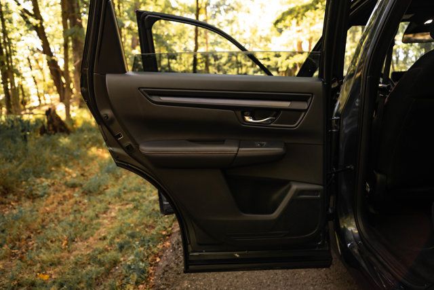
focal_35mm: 24
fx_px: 289
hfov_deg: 73.7
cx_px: 217
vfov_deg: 53.2
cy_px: 145
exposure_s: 1/640
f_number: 2.8
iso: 1250
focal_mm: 24
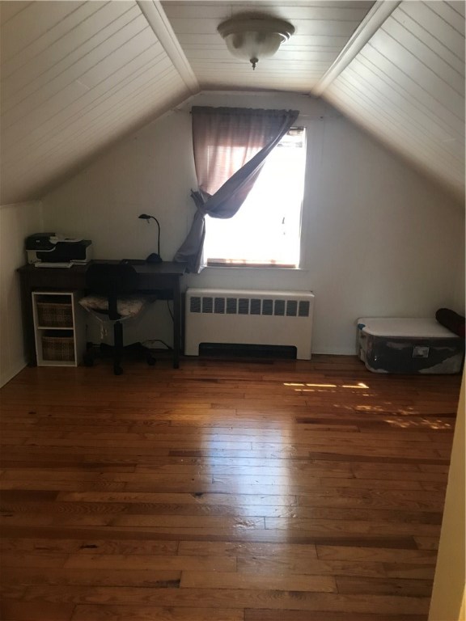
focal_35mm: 28
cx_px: 233
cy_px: 310
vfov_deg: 63.4
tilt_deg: -13.1
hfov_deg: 49.7
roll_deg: -0.9
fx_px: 503
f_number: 1.8
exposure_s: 1/15
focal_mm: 3.99
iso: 64
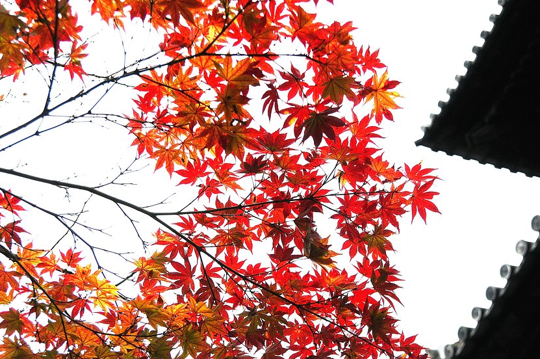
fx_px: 803
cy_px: 216
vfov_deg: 25.1
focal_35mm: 54
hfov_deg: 37.0
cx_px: 328
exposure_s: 1/1000
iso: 400
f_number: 4
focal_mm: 29
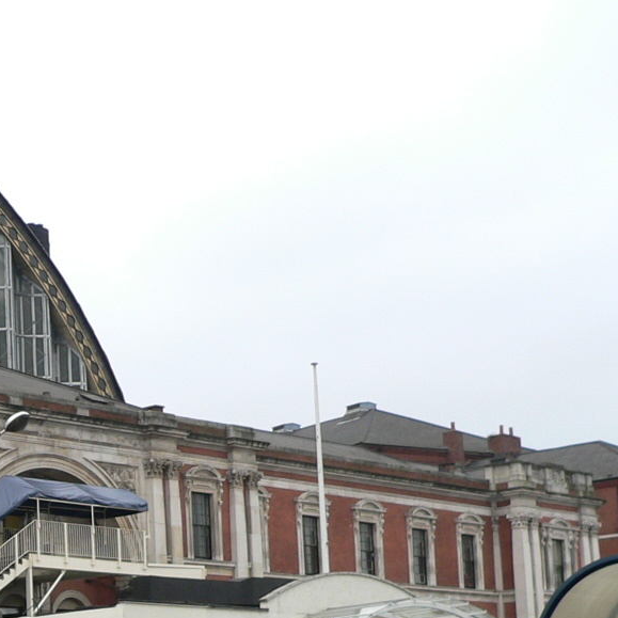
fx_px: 1777
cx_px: -142
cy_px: 532
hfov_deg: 18.6
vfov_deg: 19.4
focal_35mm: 88
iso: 80
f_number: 2.8
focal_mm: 6
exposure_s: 1/80
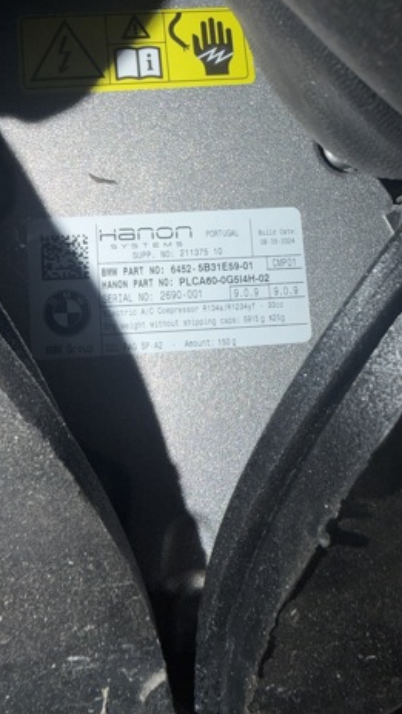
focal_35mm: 27
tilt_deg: -63.0
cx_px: 162
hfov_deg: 42.7
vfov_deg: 69.9
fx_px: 512
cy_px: 354
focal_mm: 2.22
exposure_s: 1/102
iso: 16
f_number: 2.2
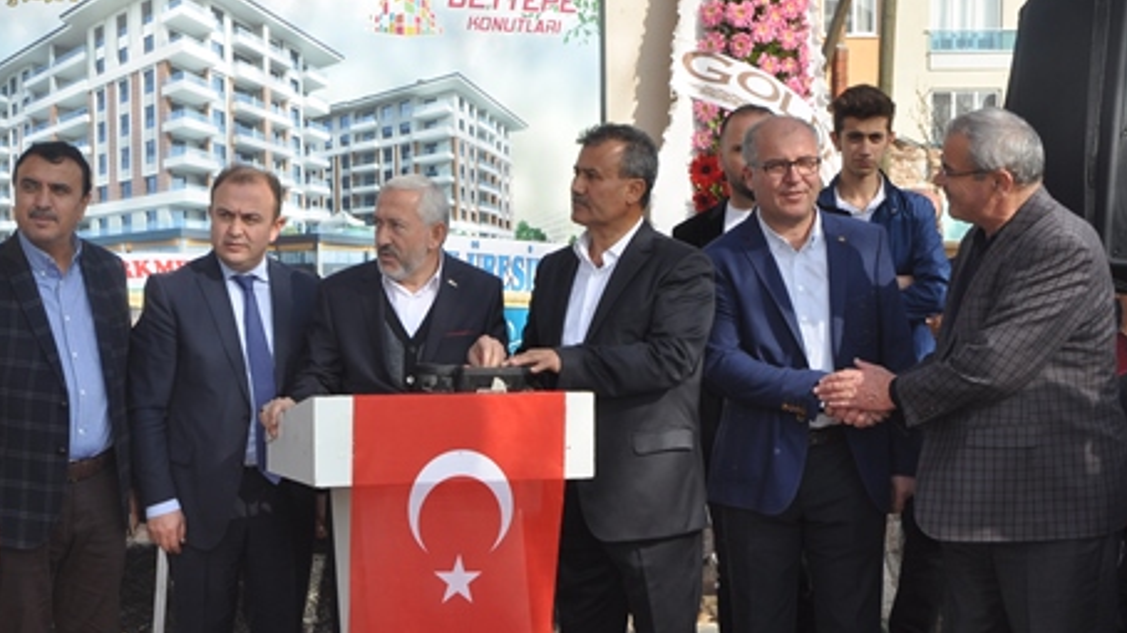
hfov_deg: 34.6
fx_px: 1785
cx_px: 340
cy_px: 391
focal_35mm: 60
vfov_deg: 20.1
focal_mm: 27
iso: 200
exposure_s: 1/200
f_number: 9
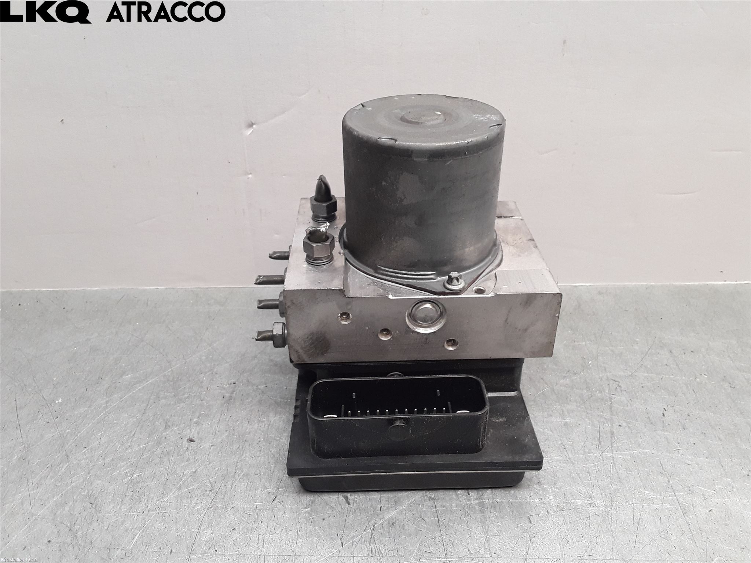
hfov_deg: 63.4
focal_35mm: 28
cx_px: 376
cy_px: 282
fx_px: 607
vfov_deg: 49.7
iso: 50
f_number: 1.9
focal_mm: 2.91
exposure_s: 1/50
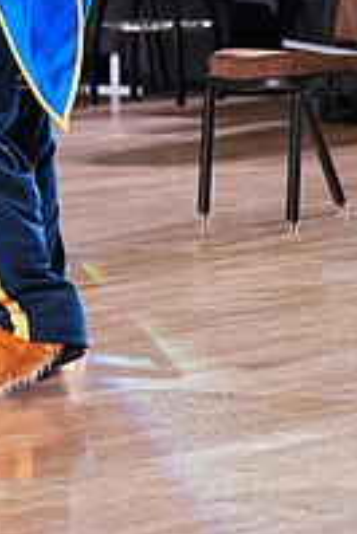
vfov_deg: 7.3
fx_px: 4113
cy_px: -225
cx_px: -103
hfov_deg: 4.9
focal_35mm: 277
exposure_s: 1/400
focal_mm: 95
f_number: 5
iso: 6400
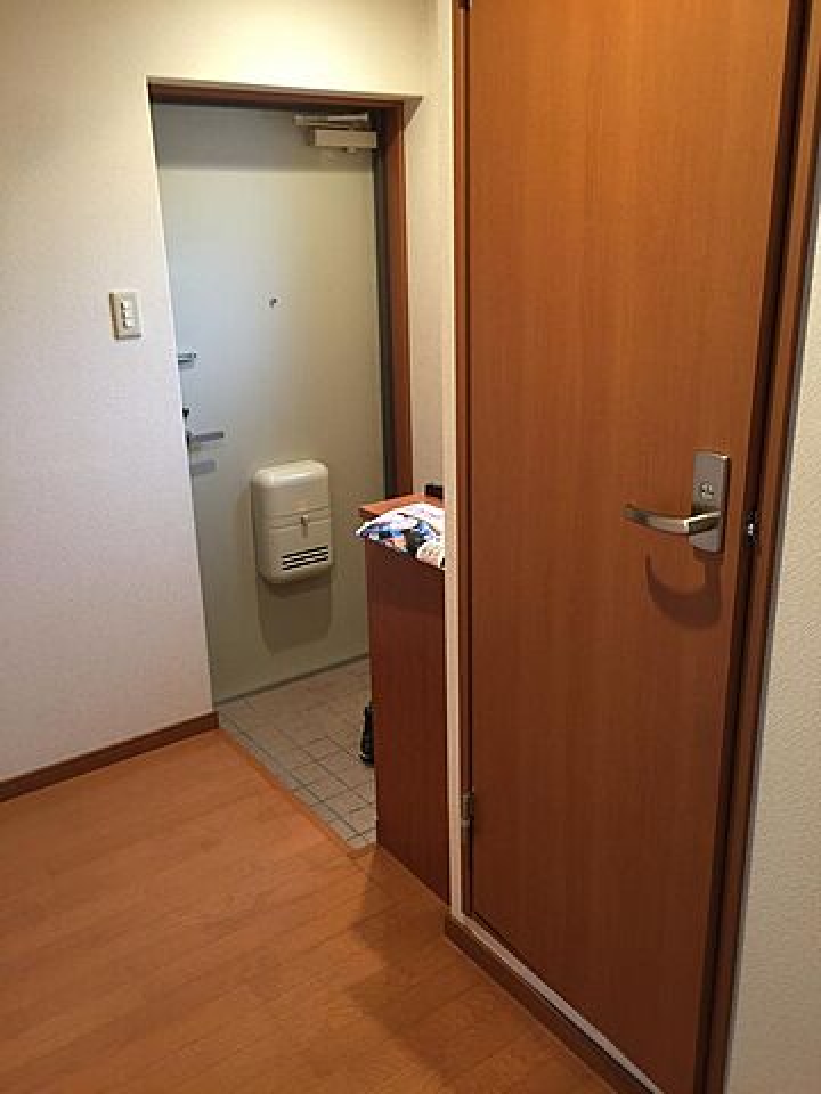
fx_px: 917
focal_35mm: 29
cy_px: 547
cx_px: 410
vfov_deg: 61.7
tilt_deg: -17.7
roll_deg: +1.6
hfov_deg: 48.2
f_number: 2.2
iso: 80
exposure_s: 1/15
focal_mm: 4.15
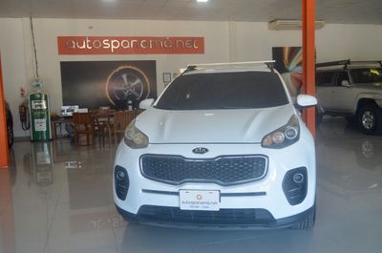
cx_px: 191
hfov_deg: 53.2
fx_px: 381
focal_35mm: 36
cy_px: 126
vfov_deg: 36.7
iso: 400
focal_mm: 24
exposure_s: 1/80
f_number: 4.5
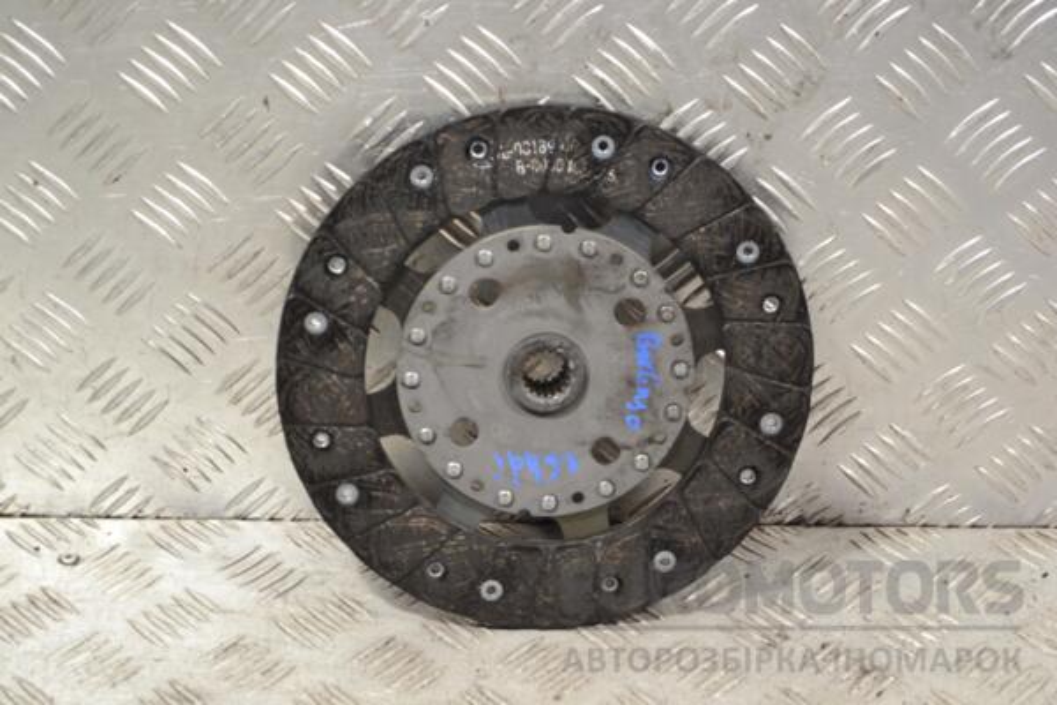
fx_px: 2422
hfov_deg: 24.6
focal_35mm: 82
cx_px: 528
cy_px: 352
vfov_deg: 16.6
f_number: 5.6
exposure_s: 1/30
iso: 450
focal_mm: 55
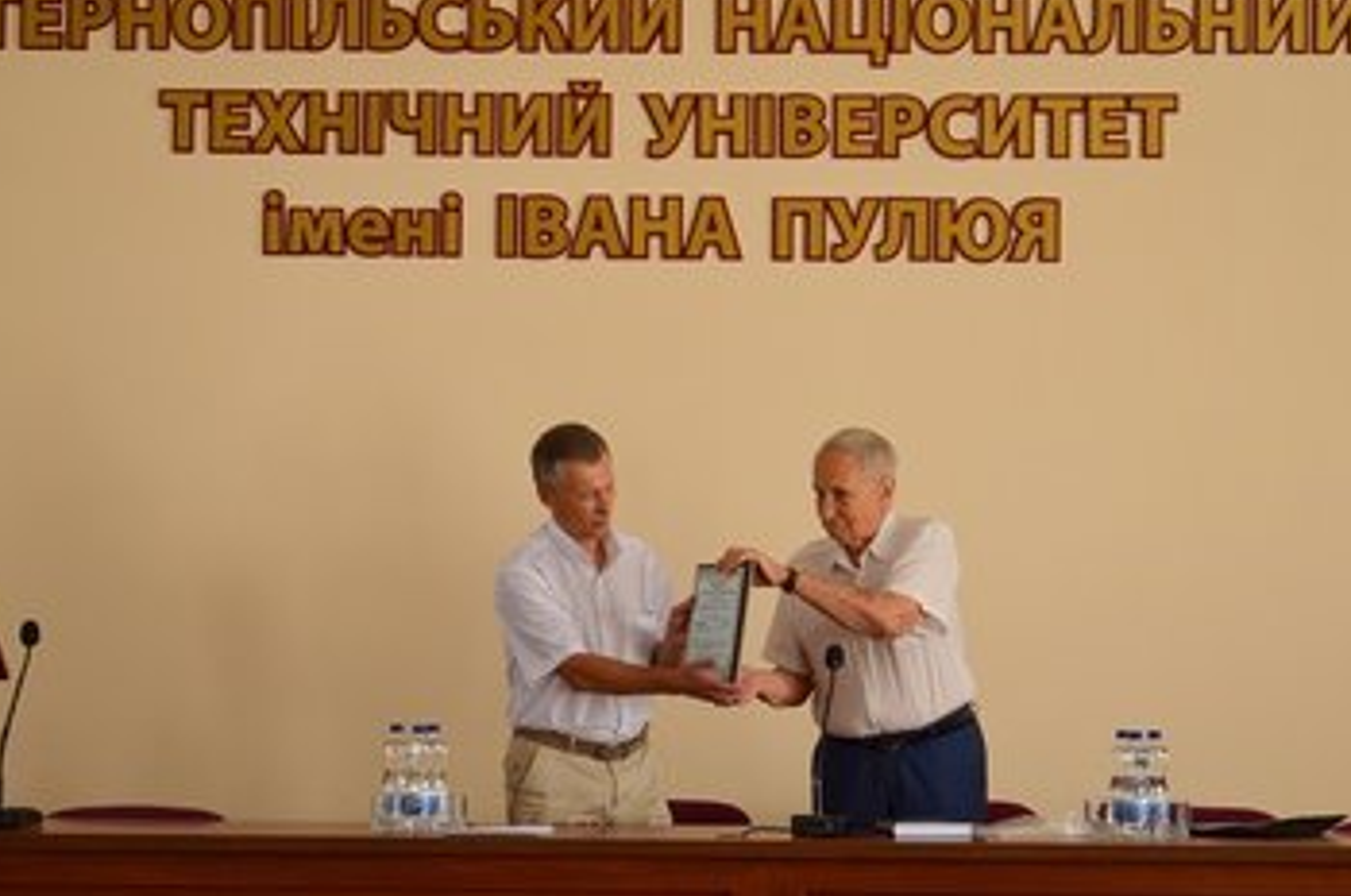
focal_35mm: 113
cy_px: 458
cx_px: 648
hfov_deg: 18.1
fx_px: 4233
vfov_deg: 12.1
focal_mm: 66
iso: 500
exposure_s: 1/80
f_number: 5.3
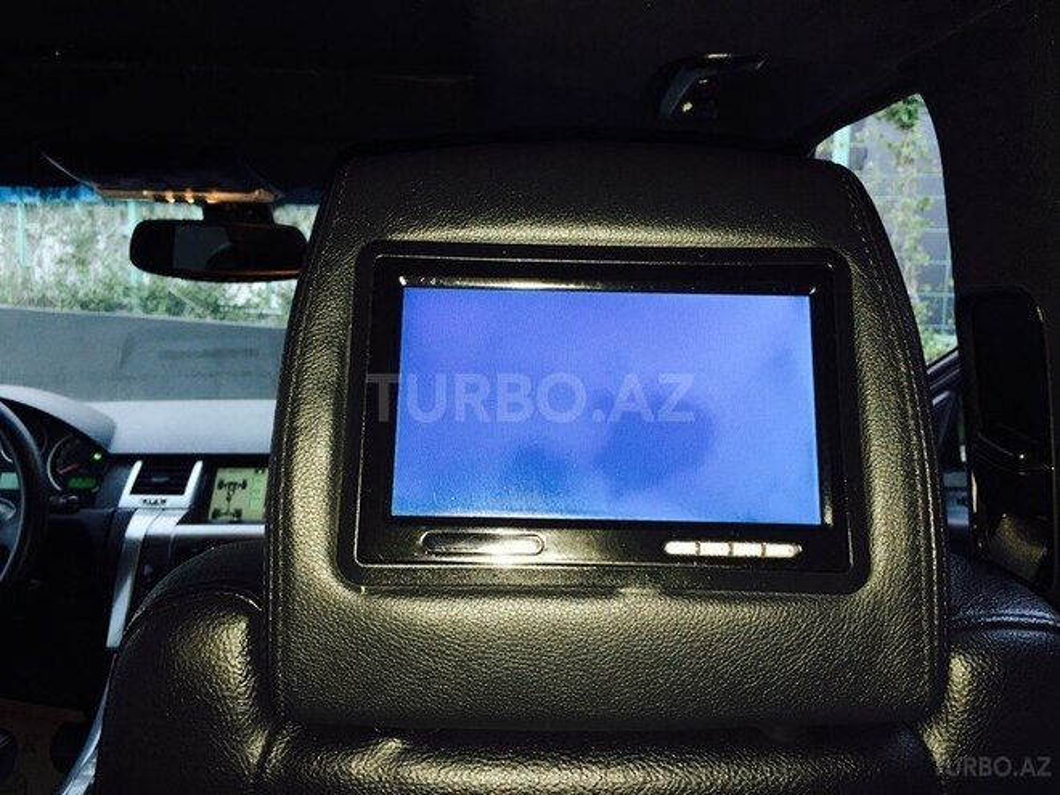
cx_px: 530
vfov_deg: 48.2
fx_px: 888
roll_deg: -1.8
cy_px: 398
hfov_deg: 61.7
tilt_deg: -8.2
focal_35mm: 29
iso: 100
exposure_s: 1/33
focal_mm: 4.15
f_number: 2.2
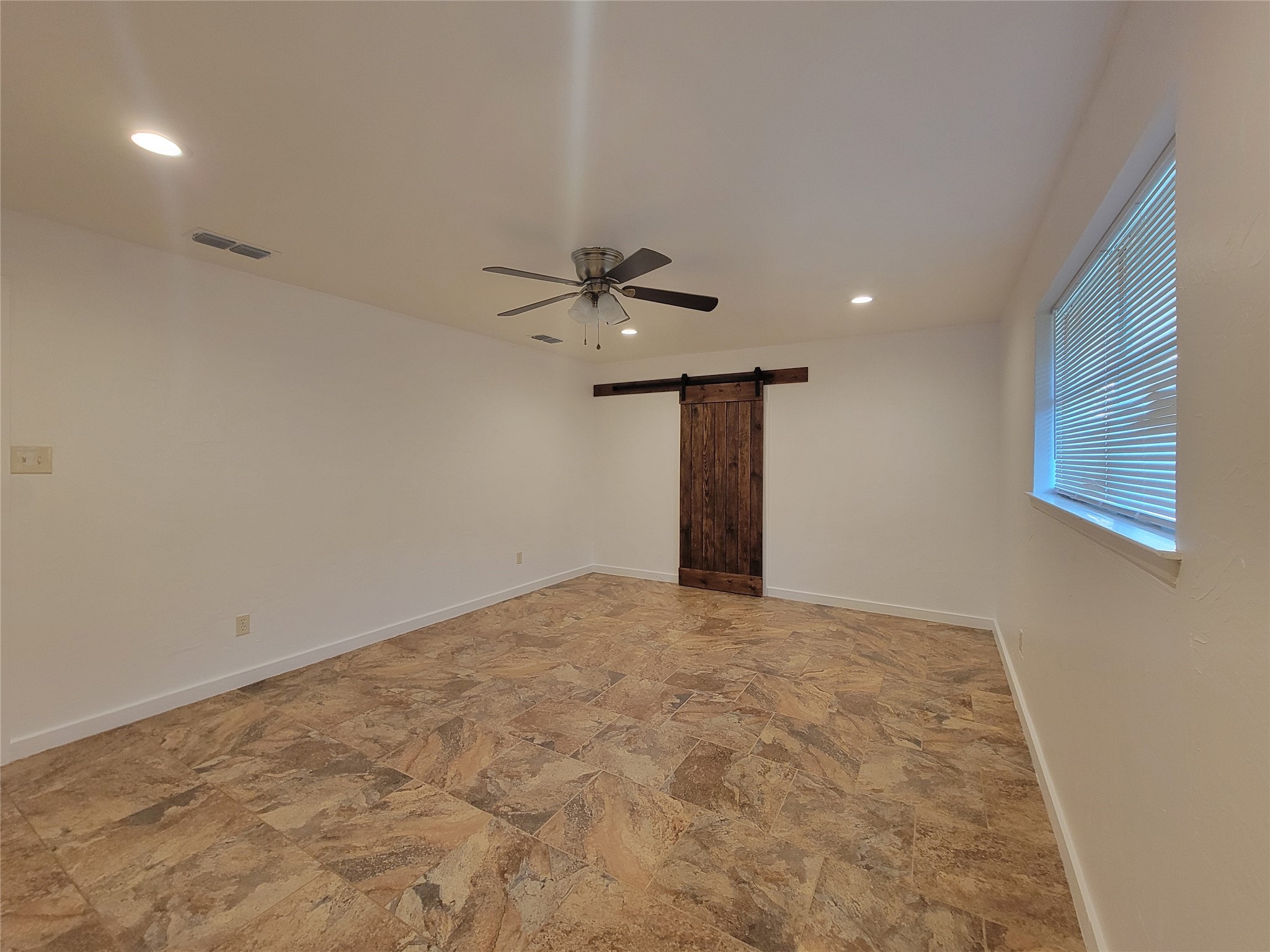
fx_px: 477
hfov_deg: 106.2
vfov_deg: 89.9
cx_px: 635
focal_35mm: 13
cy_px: 476
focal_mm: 2.2
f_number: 2.2
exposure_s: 1/40
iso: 320
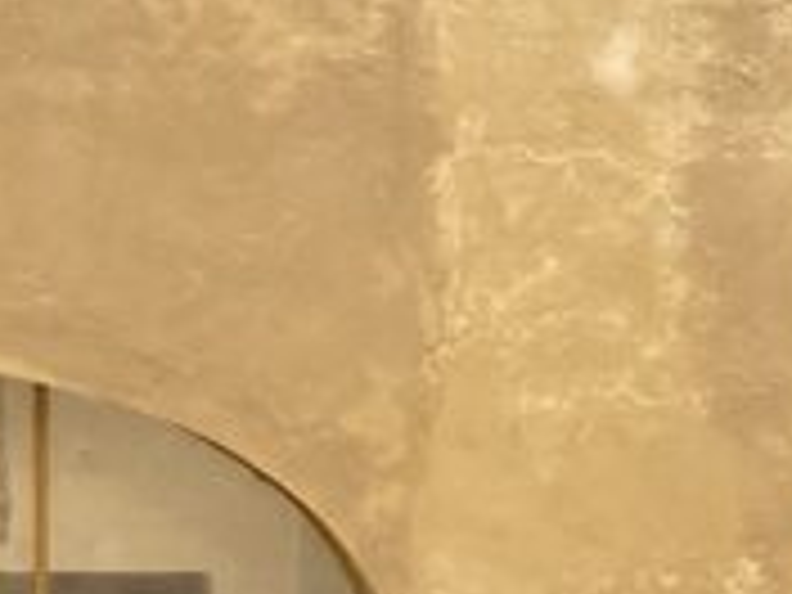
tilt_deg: +2.8
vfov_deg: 9.1
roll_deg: +0.9
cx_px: -446
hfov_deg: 12.4
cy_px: -666
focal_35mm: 151
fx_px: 3455
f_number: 1.8
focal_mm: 4.25
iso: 32
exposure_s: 1/827
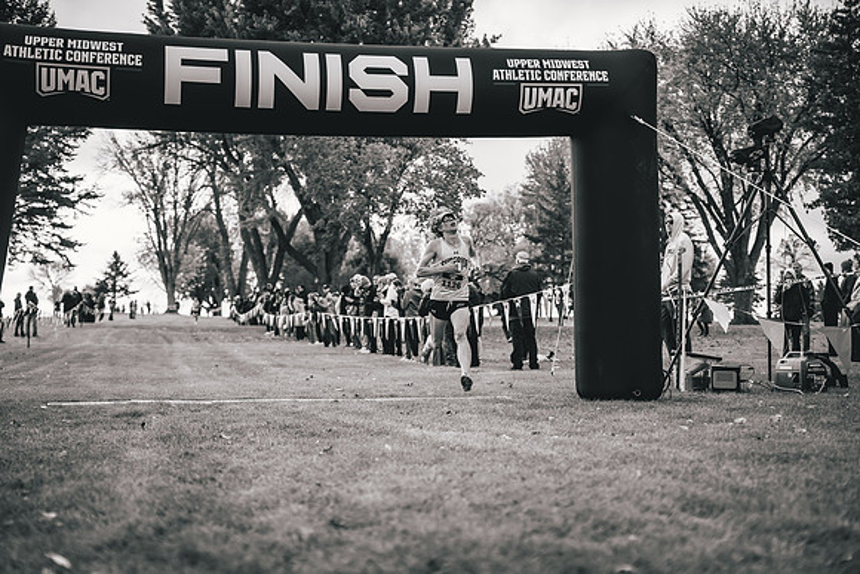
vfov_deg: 26.5
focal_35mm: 51
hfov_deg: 38.8
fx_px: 1220
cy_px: 287
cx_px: 430
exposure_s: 1/3200
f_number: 2
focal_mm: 50
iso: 200
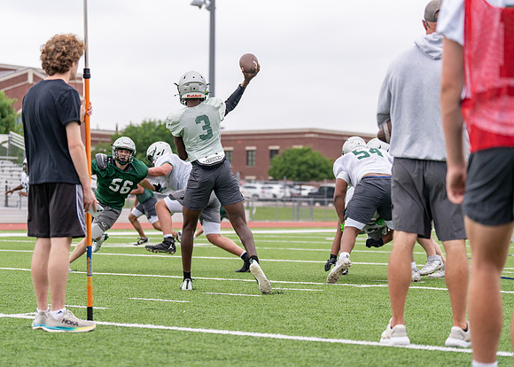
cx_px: 257
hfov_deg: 22.7
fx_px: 1283
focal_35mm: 88
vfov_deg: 16.3
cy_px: 184
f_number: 2.8
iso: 250
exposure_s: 1/2500
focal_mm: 83
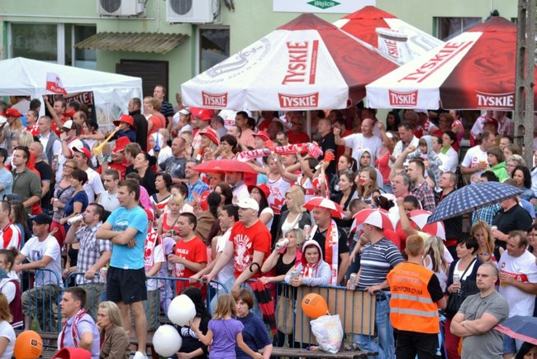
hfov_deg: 9.8
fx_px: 3134
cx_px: 268
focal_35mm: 210
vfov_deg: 6.5
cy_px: 180
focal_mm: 140
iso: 800
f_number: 4.5
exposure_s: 1/125
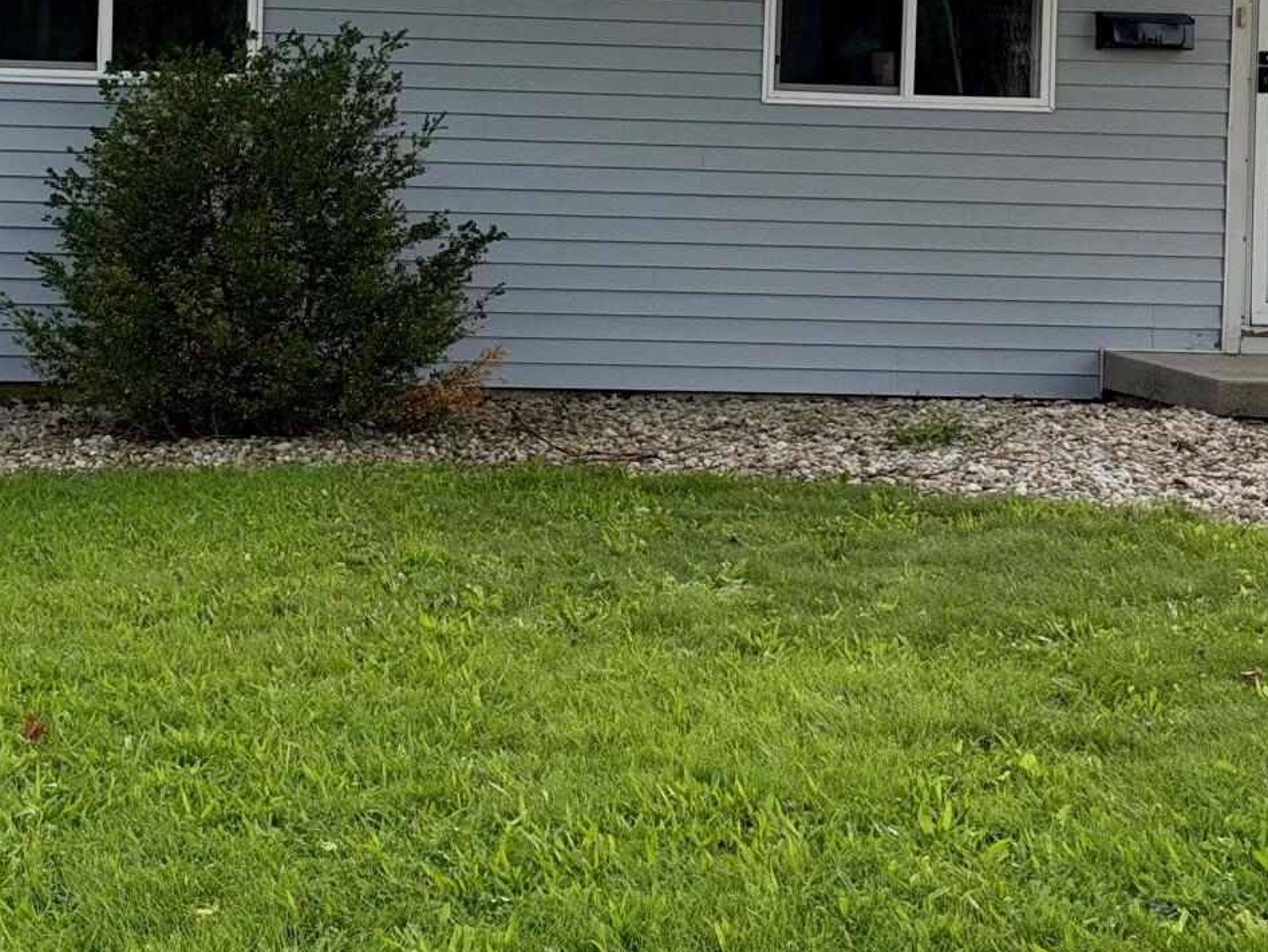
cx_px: 358
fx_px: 2785
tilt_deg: -0.5
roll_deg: -1.4
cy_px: 130
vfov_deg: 19.1
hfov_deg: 25.4
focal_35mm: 76
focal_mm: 6.93
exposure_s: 1/2762
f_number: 1.8
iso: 80
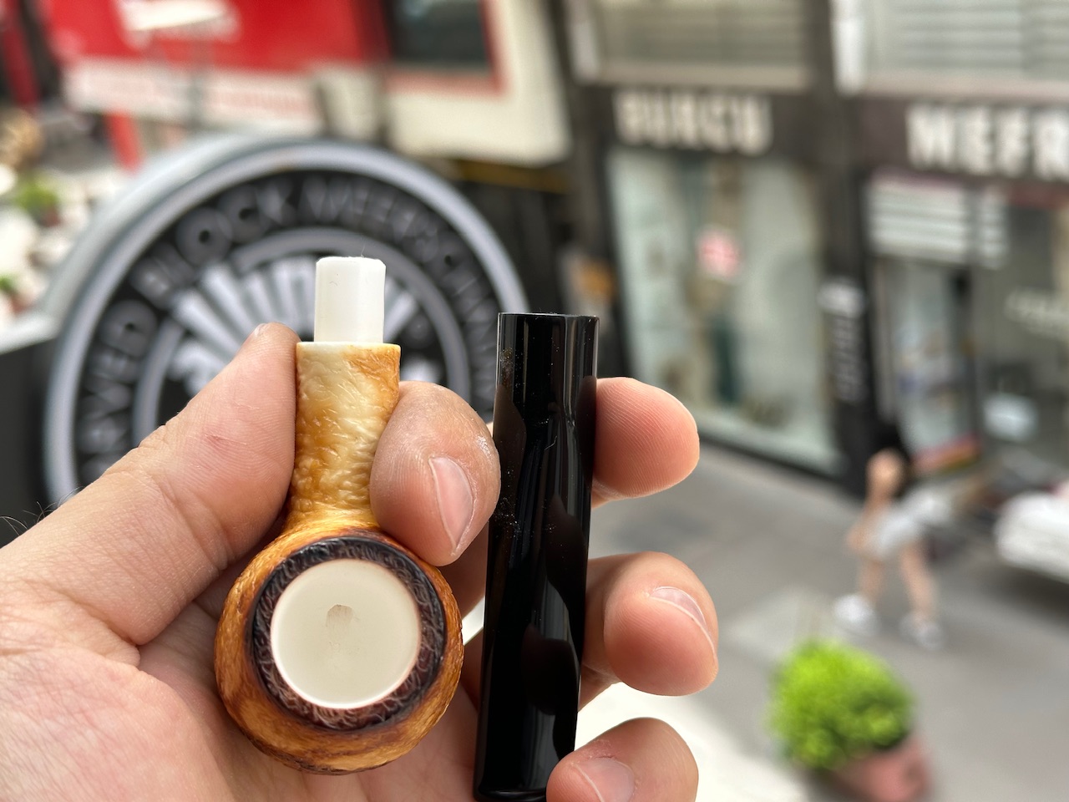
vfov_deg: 30.3
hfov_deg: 39.7
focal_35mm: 48
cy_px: 401
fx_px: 1482
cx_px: 534
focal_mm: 6.86
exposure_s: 1/880
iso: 64
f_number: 1.78
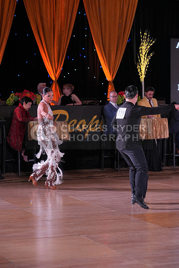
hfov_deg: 15.4
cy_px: 134
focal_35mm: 89
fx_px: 663
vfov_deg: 22.9
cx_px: 90
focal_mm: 89
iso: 2000
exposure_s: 1/400
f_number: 4
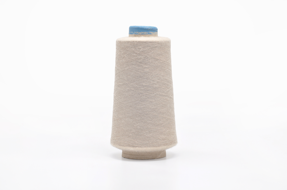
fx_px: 597
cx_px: 144
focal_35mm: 75
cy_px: 95
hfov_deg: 27.0
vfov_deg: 18.1
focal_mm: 50
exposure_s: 1/160
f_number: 1.4
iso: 200
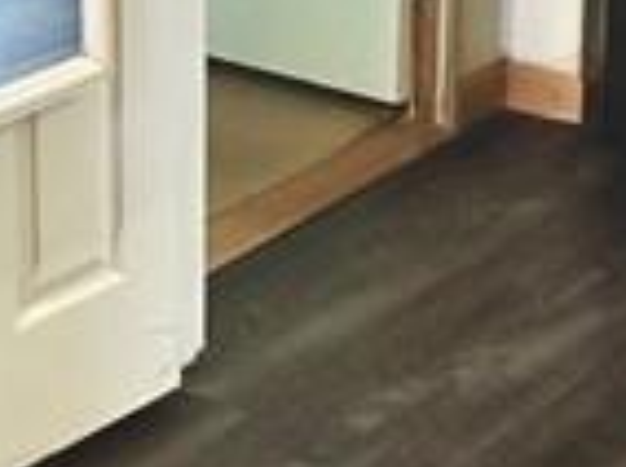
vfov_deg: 14.1
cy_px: -123
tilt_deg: -14.5
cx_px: -657
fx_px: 1823
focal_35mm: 101
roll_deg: +7.2
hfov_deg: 15.3
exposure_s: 1/60
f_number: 2.2
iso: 250
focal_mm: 2.22
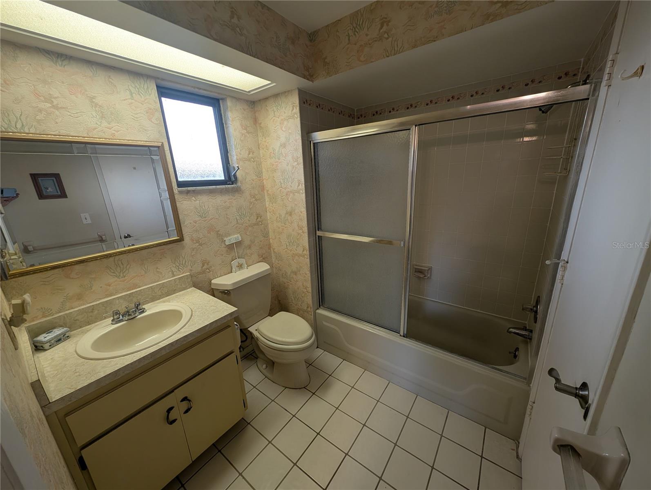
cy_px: 245
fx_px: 226
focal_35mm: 12
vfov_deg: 94.6
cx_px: 326
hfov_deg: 110.5
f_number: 1.95
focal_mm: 2.23
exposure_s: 1/30
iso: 58
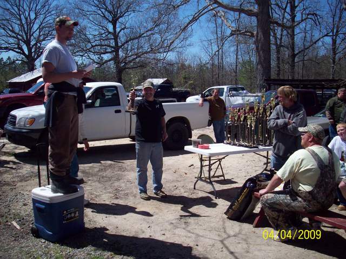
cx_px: 173
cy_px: 130
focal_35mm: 37
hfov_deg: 50.1
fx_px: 370
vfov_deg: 38.7
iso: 80
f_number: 5.6
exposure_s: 1/463
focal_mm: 6.2
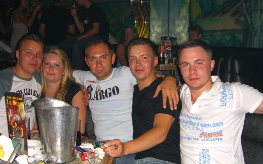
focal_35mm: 44
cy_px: 92
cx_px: 130
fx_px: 315
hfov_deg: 45.3
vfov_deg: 29.2
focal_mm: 7.9
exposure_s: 1/60
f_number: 2.8
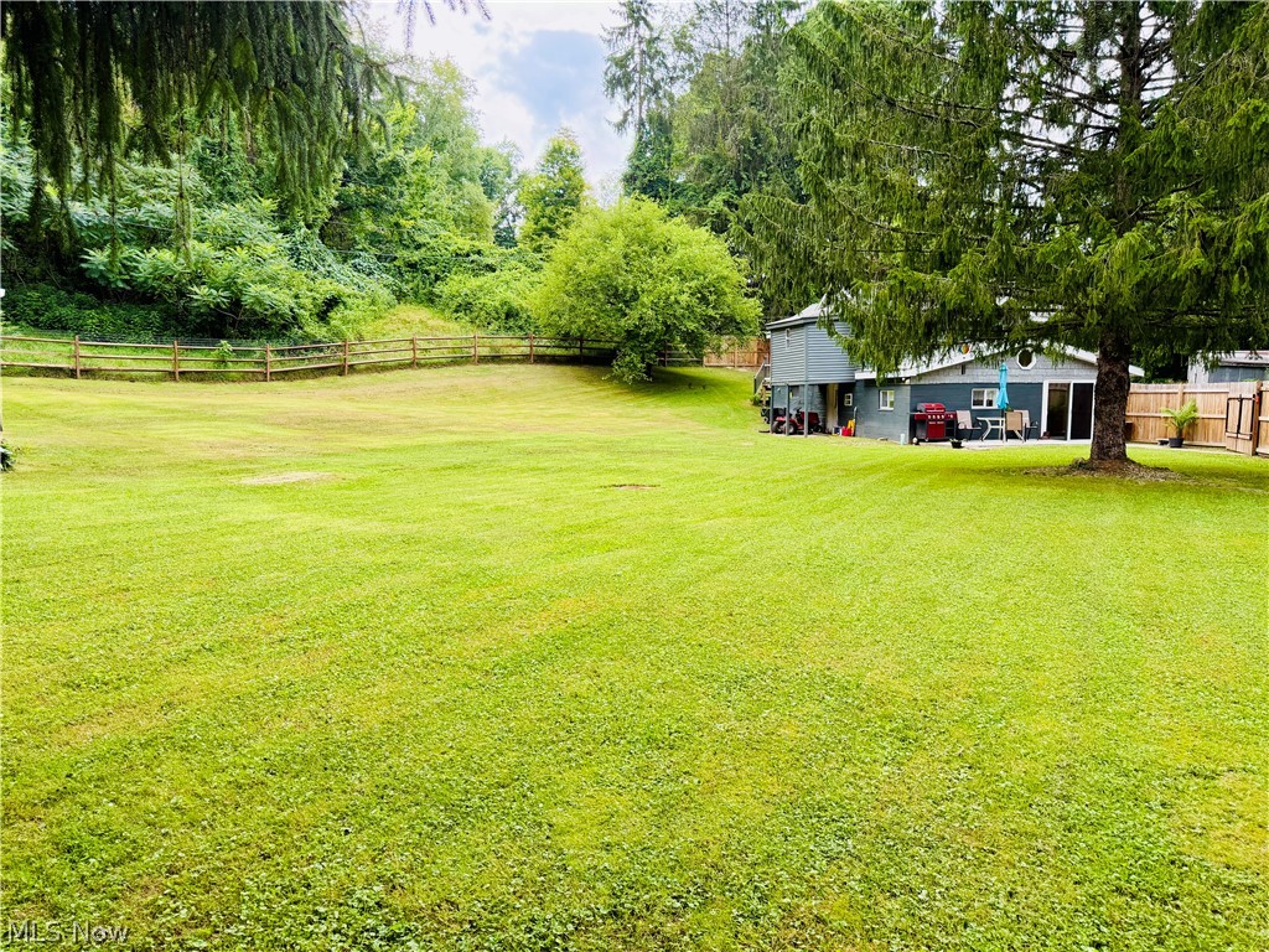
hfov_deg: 71.6
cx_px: 634
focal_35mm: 24
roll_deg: +0.1
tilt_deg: -5.2
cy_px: 476
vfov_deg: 56.8
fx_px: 880
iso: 100
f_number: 1.78
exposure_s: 1/677
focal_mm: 6.76
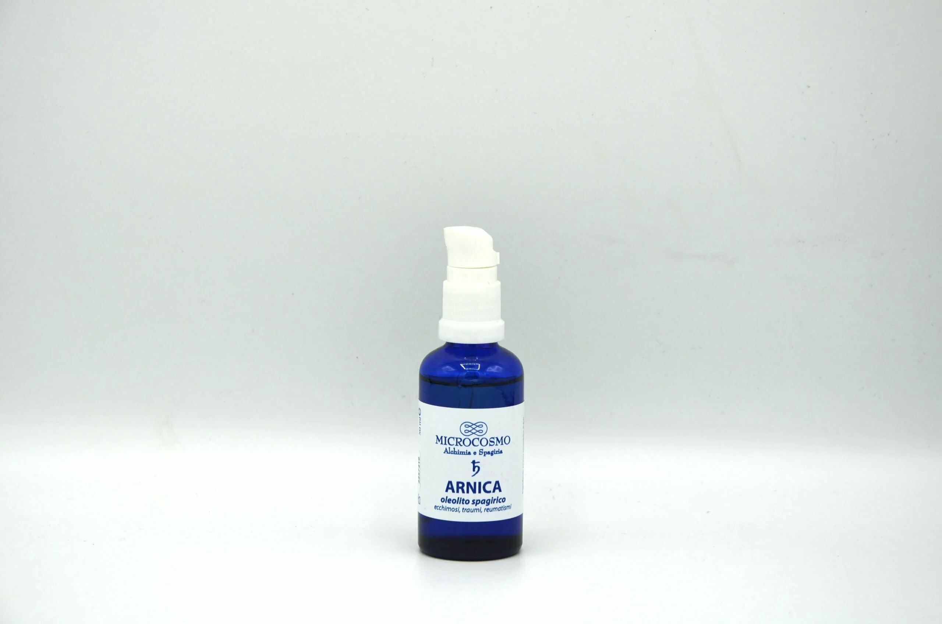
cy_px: 312
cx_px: 471
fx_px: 2742
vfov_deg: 13.0
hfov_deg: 19.5
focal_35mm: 105
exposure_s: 1/500
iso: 125
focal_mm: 70
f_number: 8
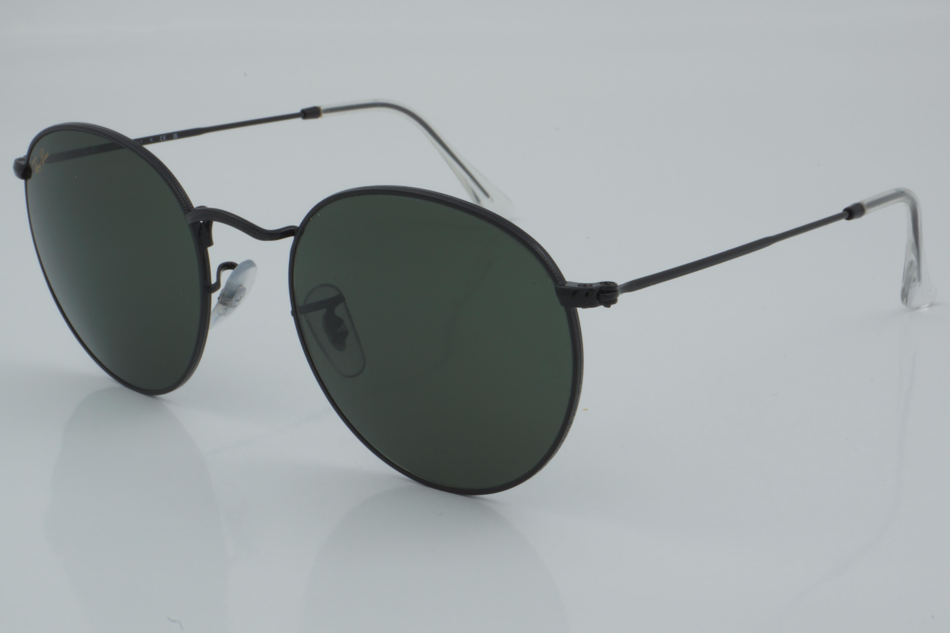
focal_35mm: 75
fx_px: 1979
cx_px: 475
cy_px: 316
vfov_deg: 18.2
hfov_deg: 27.0
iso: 100
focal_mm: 50
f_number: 32
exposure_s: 1/4
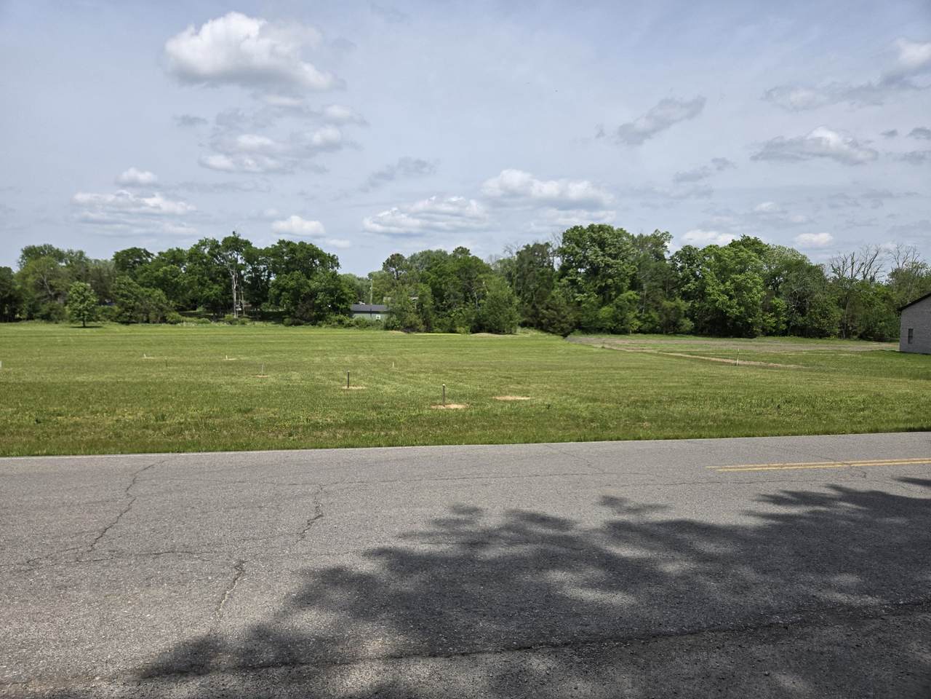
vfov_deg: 58.9
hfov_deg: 73.9
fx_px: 619
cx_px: 466
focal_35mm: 23
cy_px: 350
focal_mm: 5.4
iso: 25
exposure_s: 1/2882
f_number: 1.8
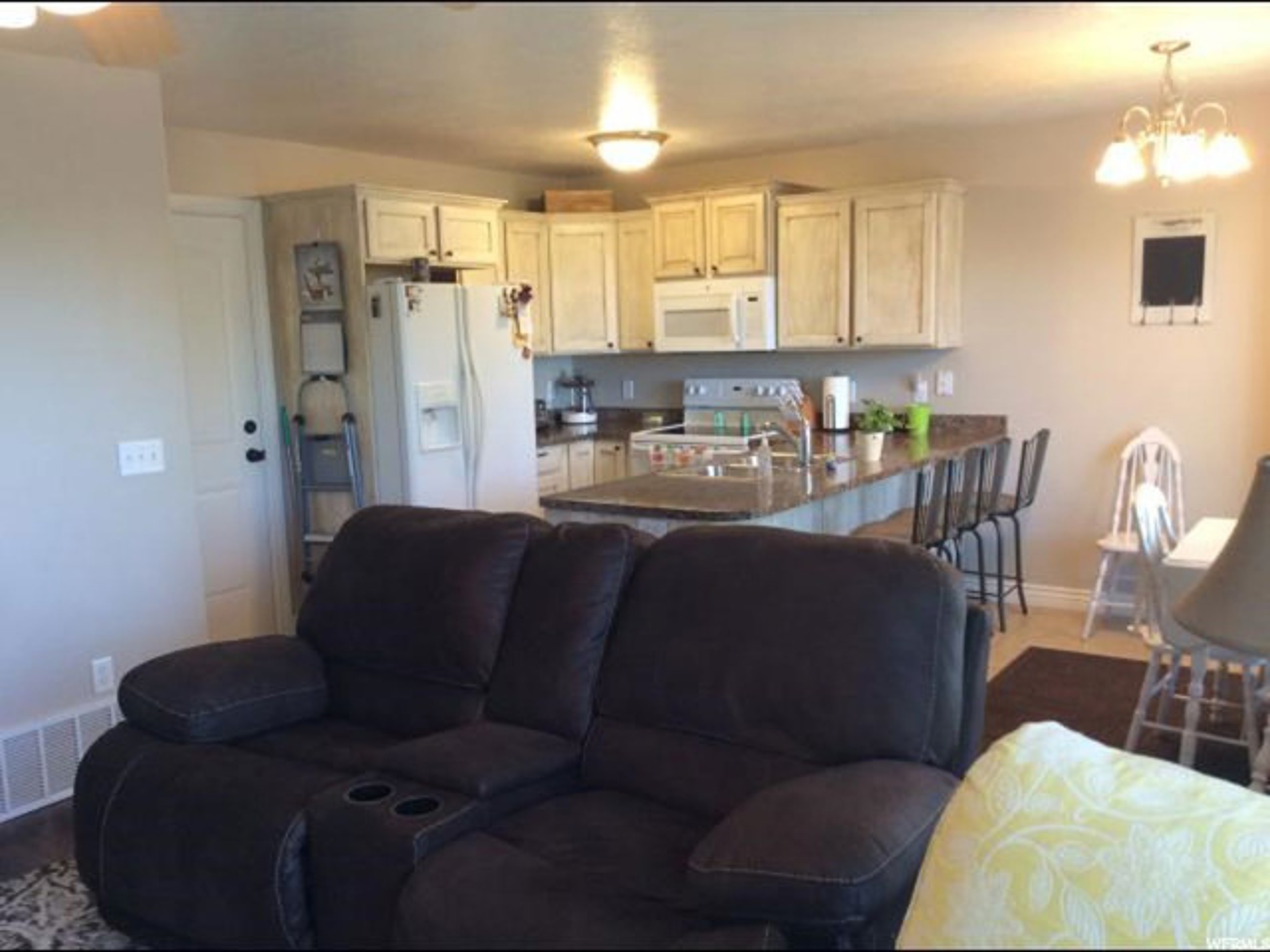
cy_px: 476
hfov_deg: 56.8
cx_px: 635
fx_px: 1174
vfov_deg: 44.2
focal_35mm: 32
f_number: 2.4
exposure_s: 1/24
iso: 64
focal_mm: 3.3
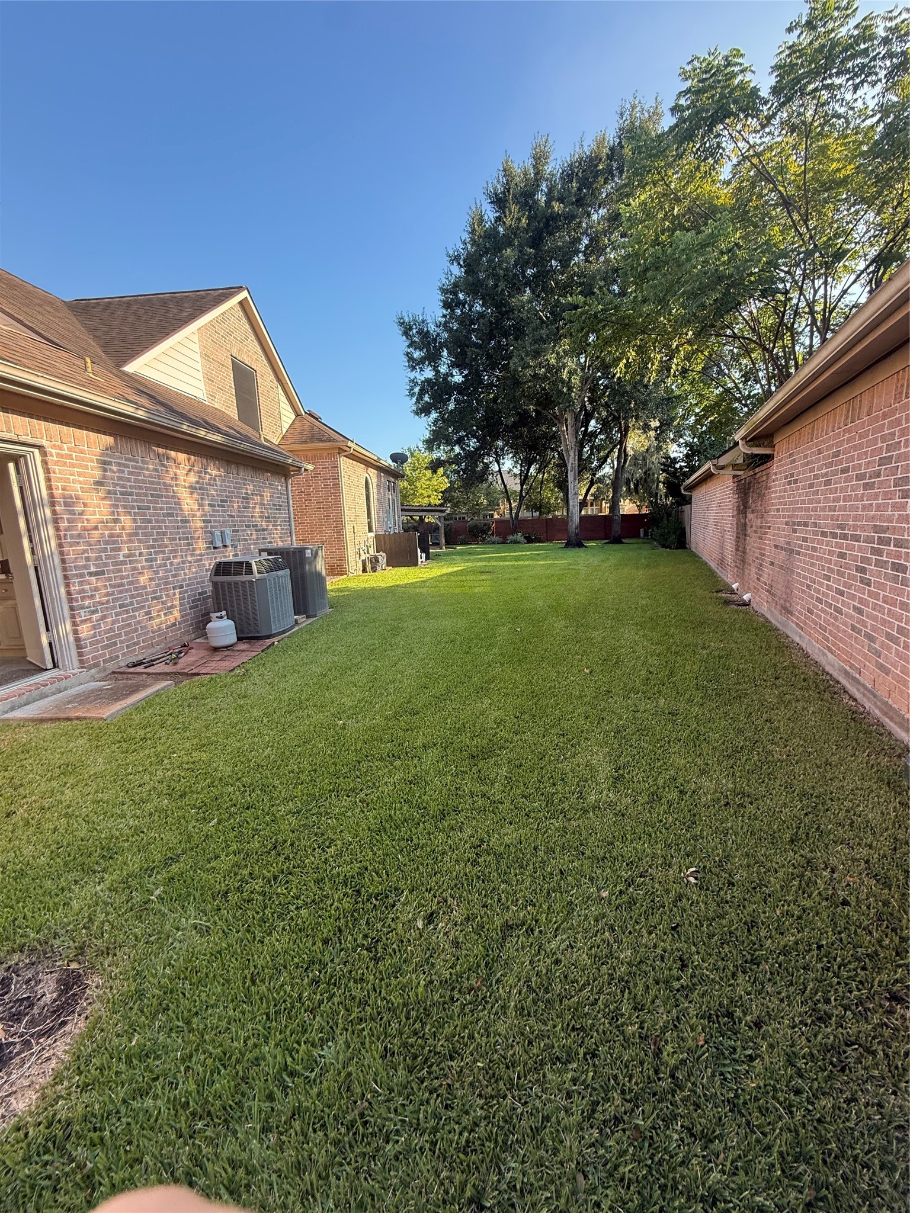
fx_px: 491
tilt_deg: -10.0
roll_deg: +2.6
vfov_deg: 102.1
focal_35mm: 14
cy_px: 606
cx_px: 455
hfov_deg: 85.7
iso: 64
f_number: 2.2
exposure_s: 1/374
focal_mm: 2.22
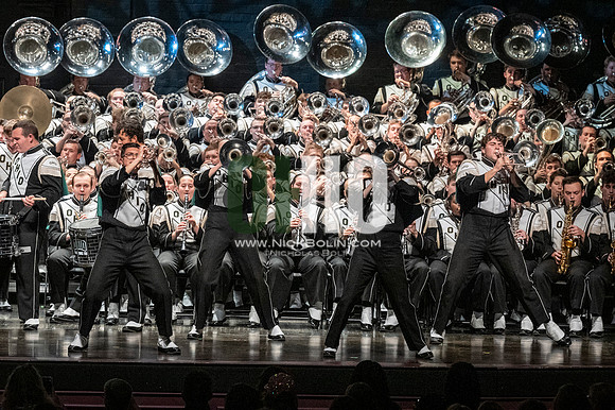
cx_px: 308
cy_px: 205
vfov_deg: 7.3
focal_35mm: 187
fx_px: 3193
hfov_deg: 11.0
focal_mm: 125
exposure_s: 1/500
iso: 4000
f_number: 4
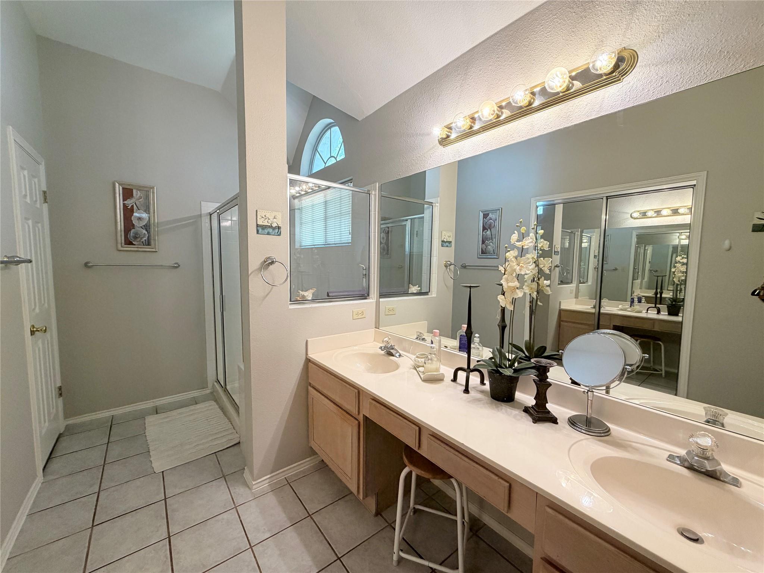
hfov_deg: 102.1
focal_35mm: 14
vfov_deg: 85.7
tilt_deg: -4.9
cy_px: 286
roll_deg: -0.3
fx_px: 309
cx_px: 382
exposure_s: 1/120
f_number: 2.2
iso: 250
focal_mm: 2.22
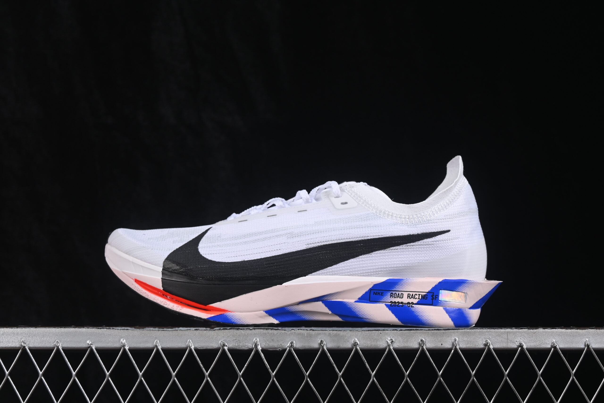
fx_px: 1258
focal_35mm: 75
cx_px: 302
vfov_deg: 18.2
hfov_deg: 27.0
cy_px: 202
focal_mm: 50
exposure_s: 1/100
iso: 160
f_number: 8
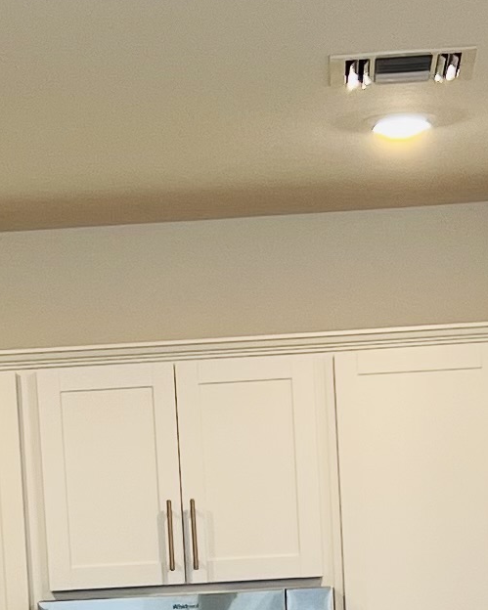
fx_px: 2962
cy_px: 1050
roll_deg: +3.1
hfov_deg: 9.4
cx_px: 179
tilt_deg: -5.0
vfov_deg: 11.1
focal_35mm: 164
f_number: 1.5
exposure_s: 1/120
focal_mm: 5.7
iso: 80
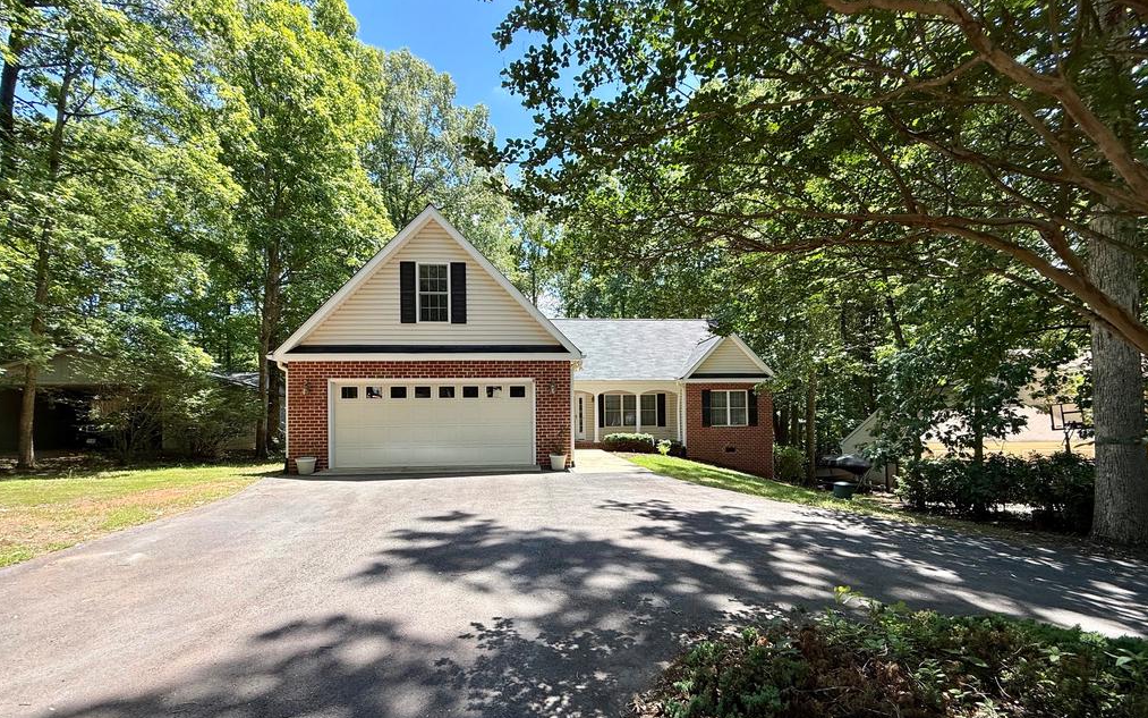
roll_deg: +0.9
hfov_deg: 101.5
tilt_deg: +1.5
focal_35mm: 15
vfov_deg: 74.3
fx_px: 469
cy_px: 413
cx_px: 573
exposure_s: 1/445
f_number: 2.2
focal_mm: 2.22
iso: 50
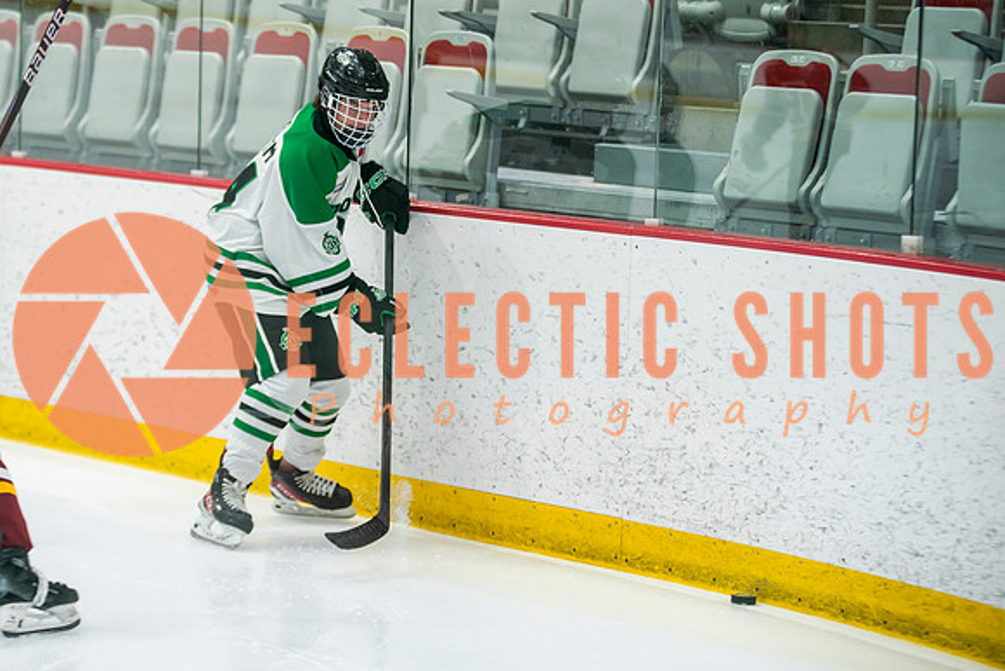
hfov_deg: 14.8
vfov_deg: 9.9
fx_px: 3859
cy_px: 257
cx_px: 344
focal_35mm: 138
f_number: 2.8
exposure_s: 1/640
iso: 1000
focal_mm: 102
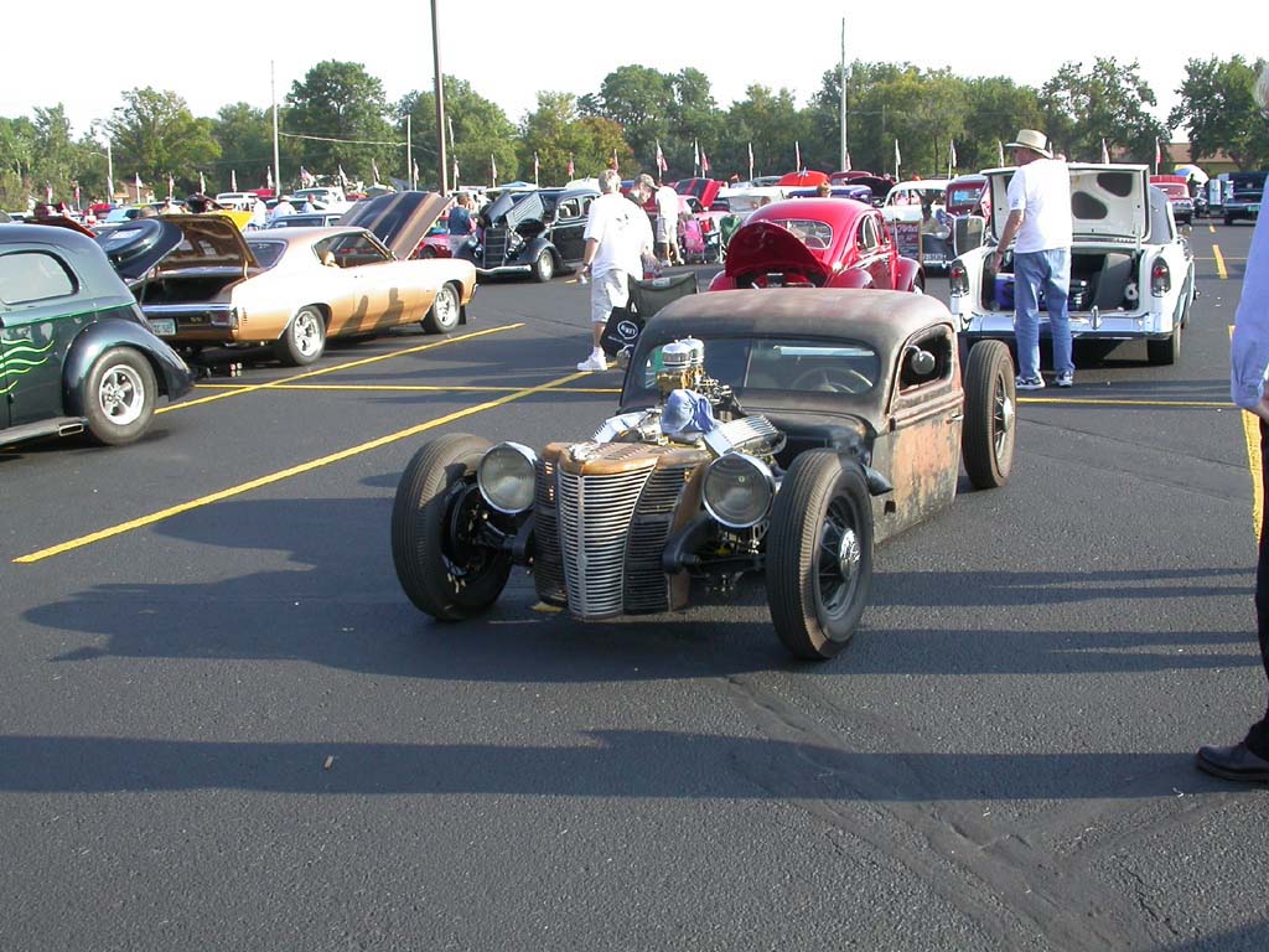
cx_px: 634
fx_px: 1393
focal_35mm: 38
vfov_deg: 37.7
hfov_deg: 49.0
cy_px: 476
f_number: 5.3
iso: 100
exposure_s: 1/145
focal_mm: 7.85
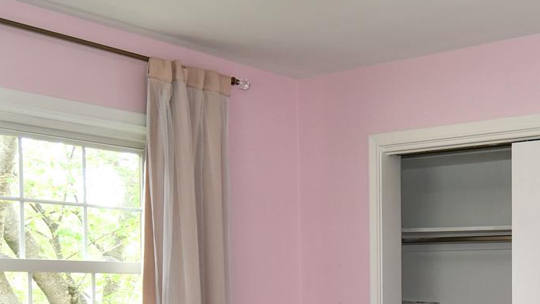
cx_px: 454
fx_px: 802
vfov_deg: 20.5
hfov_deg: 35.6
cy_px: 329
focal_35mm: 56
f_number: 4
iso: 250
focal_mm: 12
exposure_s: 1/60
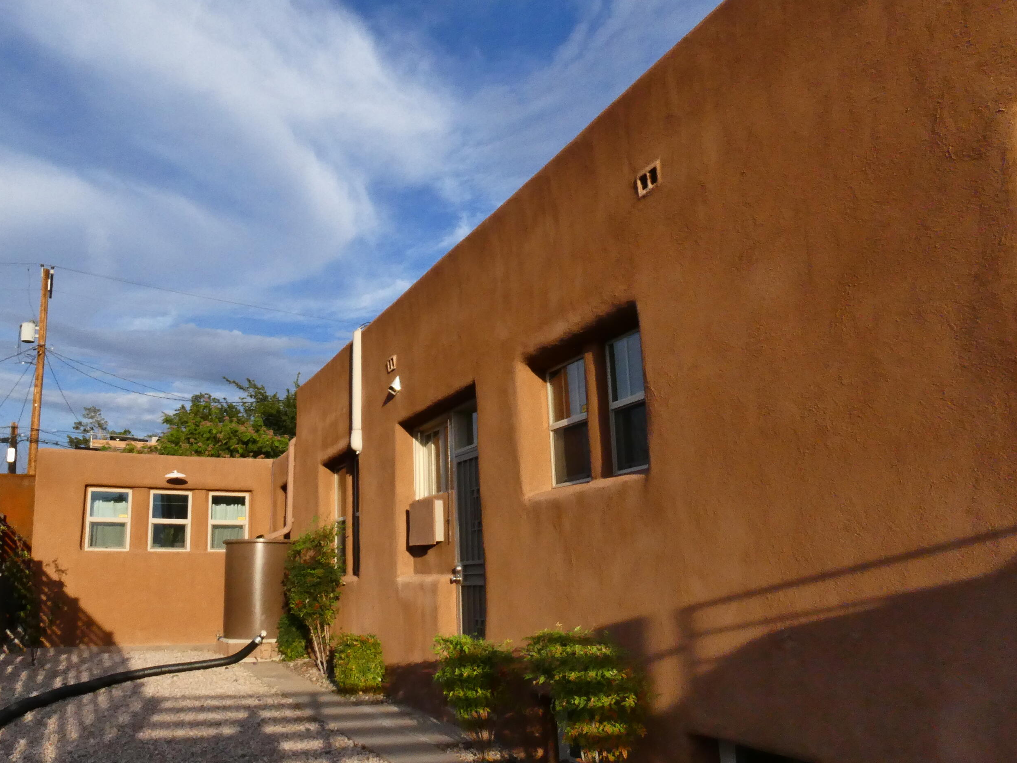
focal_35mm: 29
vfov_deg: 48.2
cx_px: 410
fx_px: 852
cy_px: 420
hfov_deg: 61.2
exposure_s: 1/400
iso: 400
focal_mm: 4.3
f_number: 8
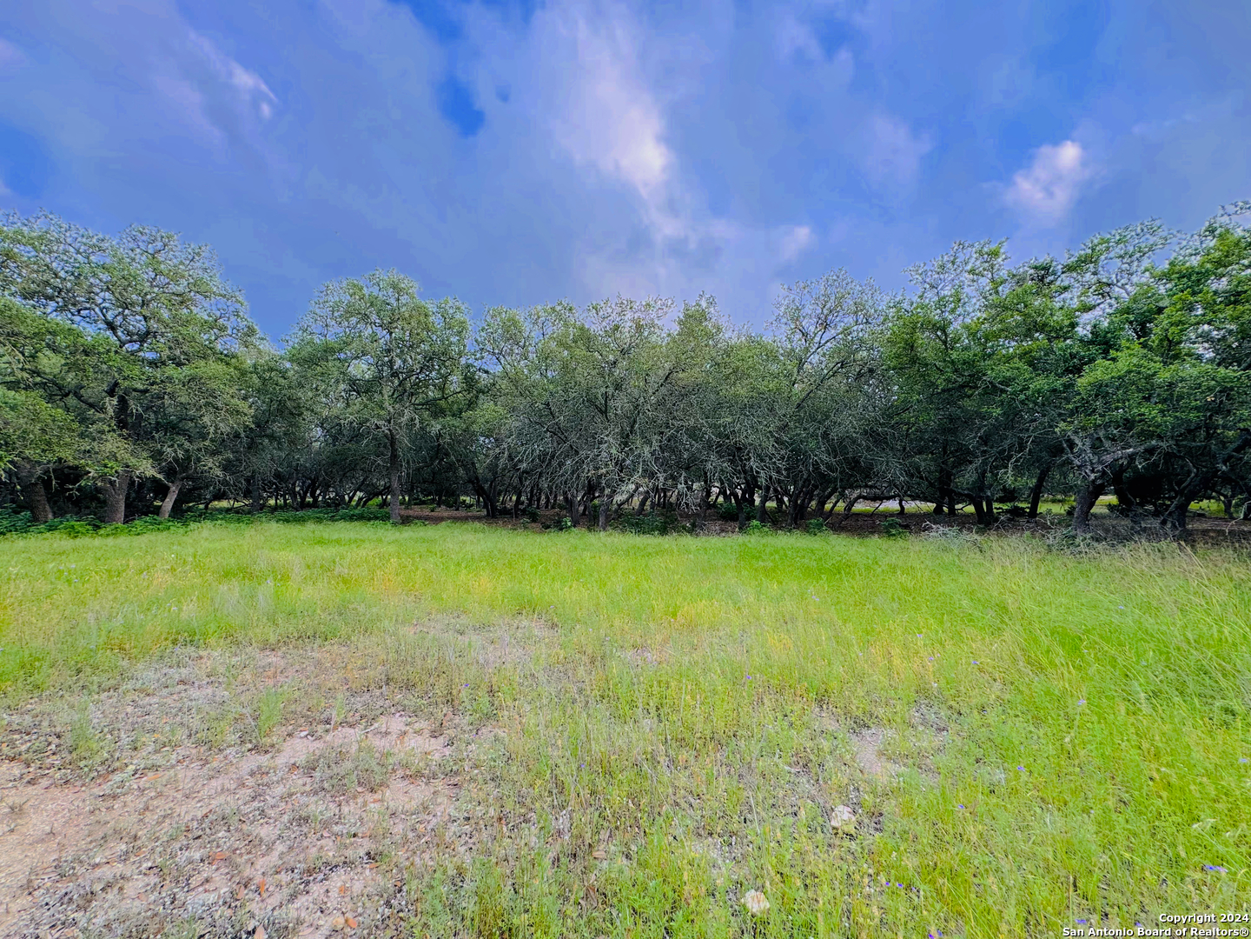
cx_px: 626
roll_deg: -3.4
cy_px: 470
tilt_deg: +1.7
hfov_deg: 102.1
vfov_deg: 85.7
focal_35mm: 14
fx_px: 506
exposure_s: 1/192
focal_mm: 2.22
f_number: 2.2
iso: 40
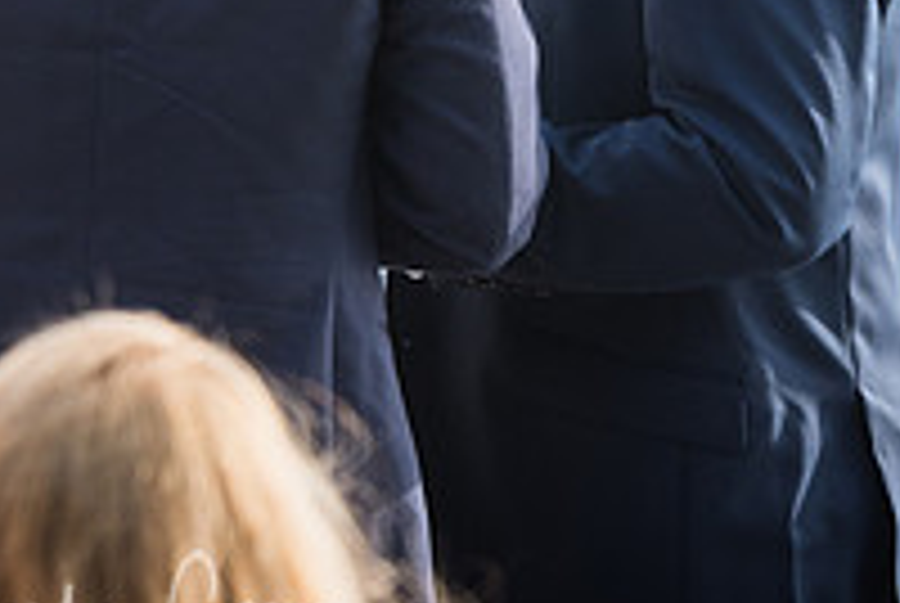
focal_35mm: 586
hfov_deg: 3.5
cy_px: -164
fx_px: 14671
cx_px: 99
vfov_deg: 2.4
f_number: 4
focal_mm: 135
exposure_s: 1/800
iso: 200
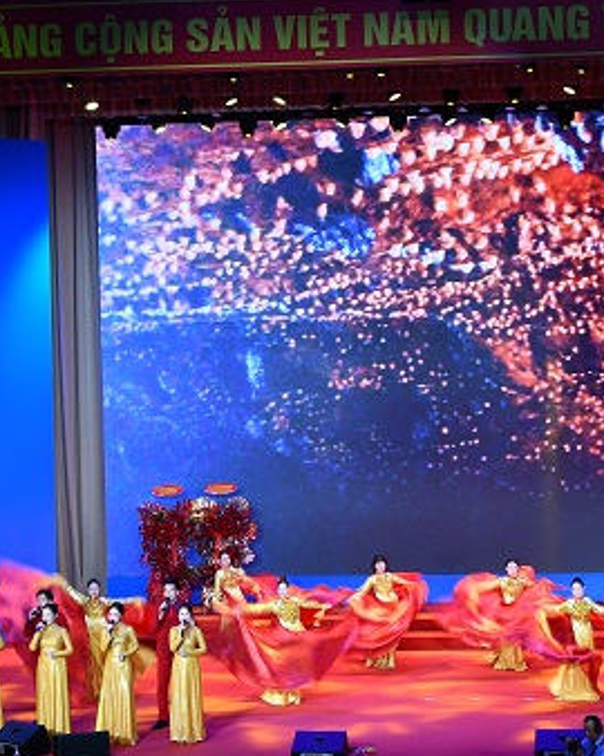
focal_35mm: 85
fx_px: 1901
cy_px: 331
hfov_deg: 17.9
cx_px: 452
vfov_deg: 22.5
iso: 400
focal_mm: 34
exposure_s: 1/25
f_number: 10
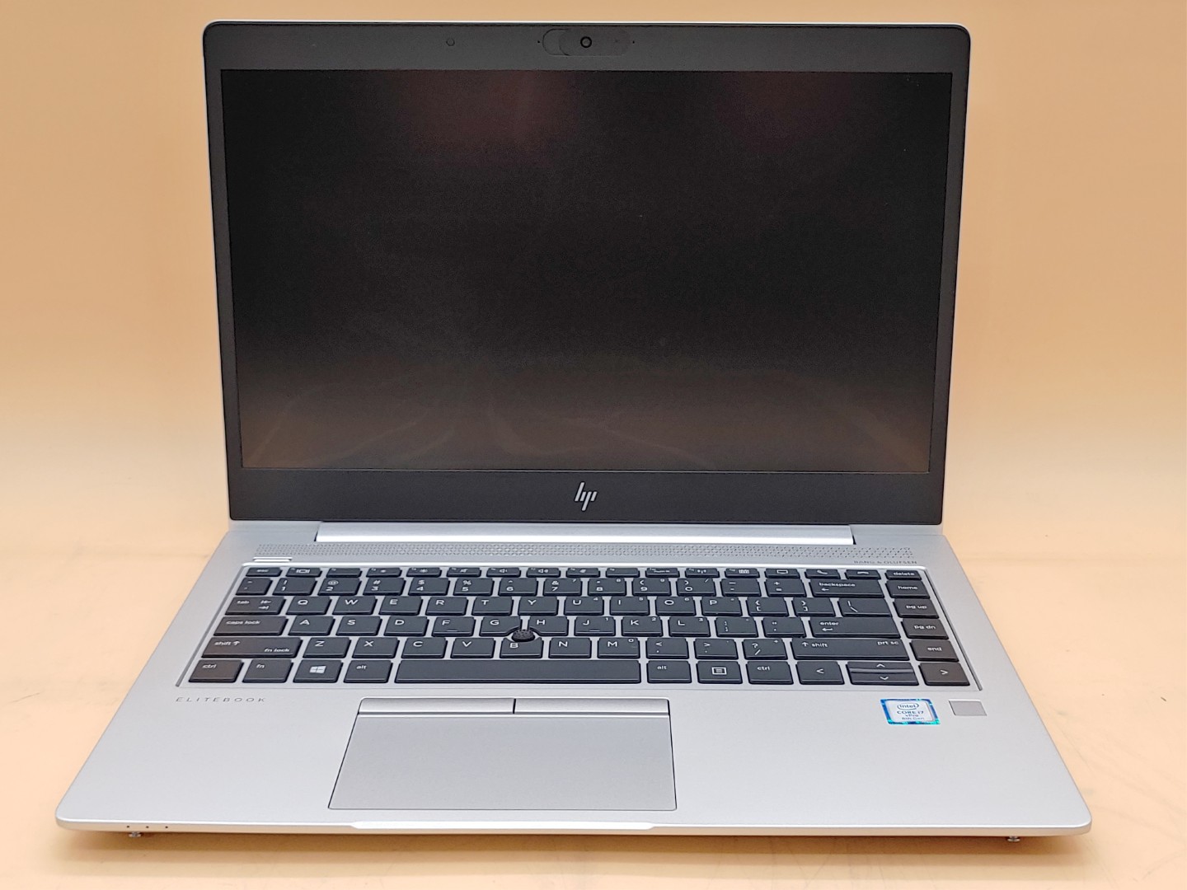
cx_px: 594
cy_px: 445
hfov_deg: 45.8
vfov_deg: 35.1
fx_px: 1406
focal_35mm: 41
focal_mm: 4.36
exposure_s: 1/95
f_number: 1.8
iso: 50
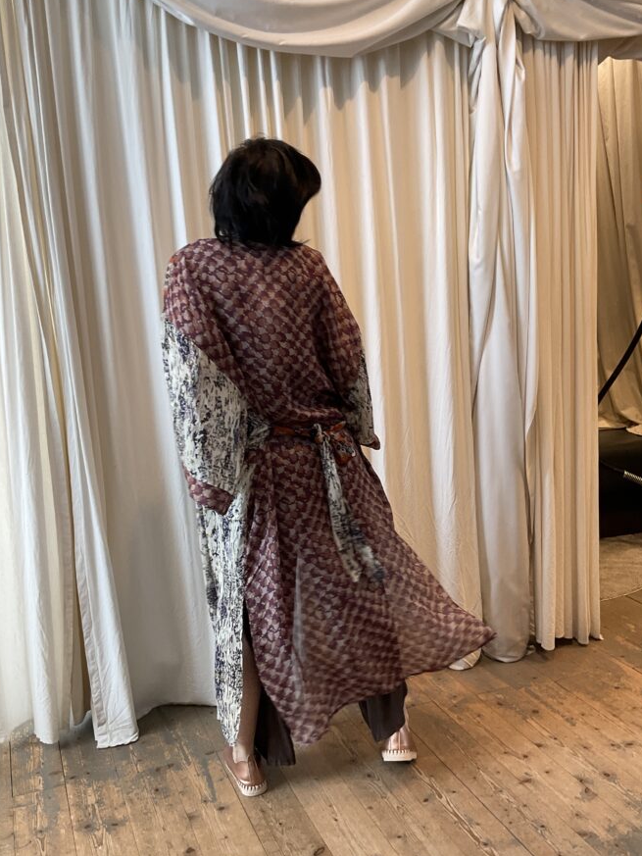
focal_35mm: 34
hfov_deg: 41.8
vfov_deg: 53.9
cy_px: 442
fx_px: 841
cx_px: 326
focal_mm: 3
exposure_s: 1/50
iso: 40
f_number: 1.8
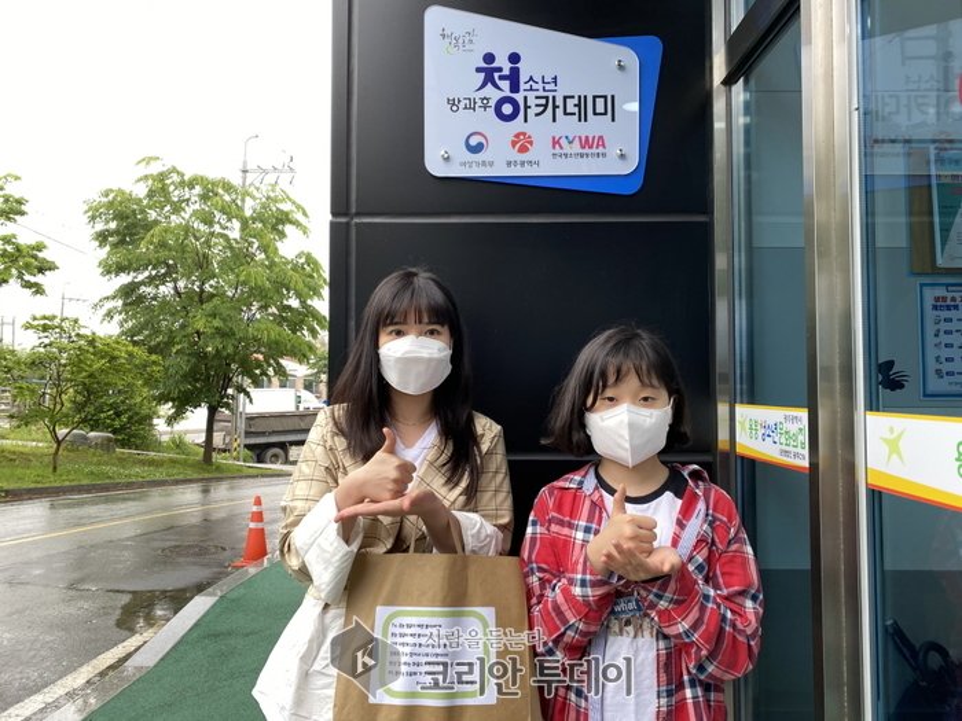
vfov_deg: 53.1
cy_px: 360
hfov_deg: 67.3
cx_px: 481
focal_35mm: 26
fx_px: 723
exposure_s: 1/120
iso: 40
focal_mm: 4.25
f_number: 1.8
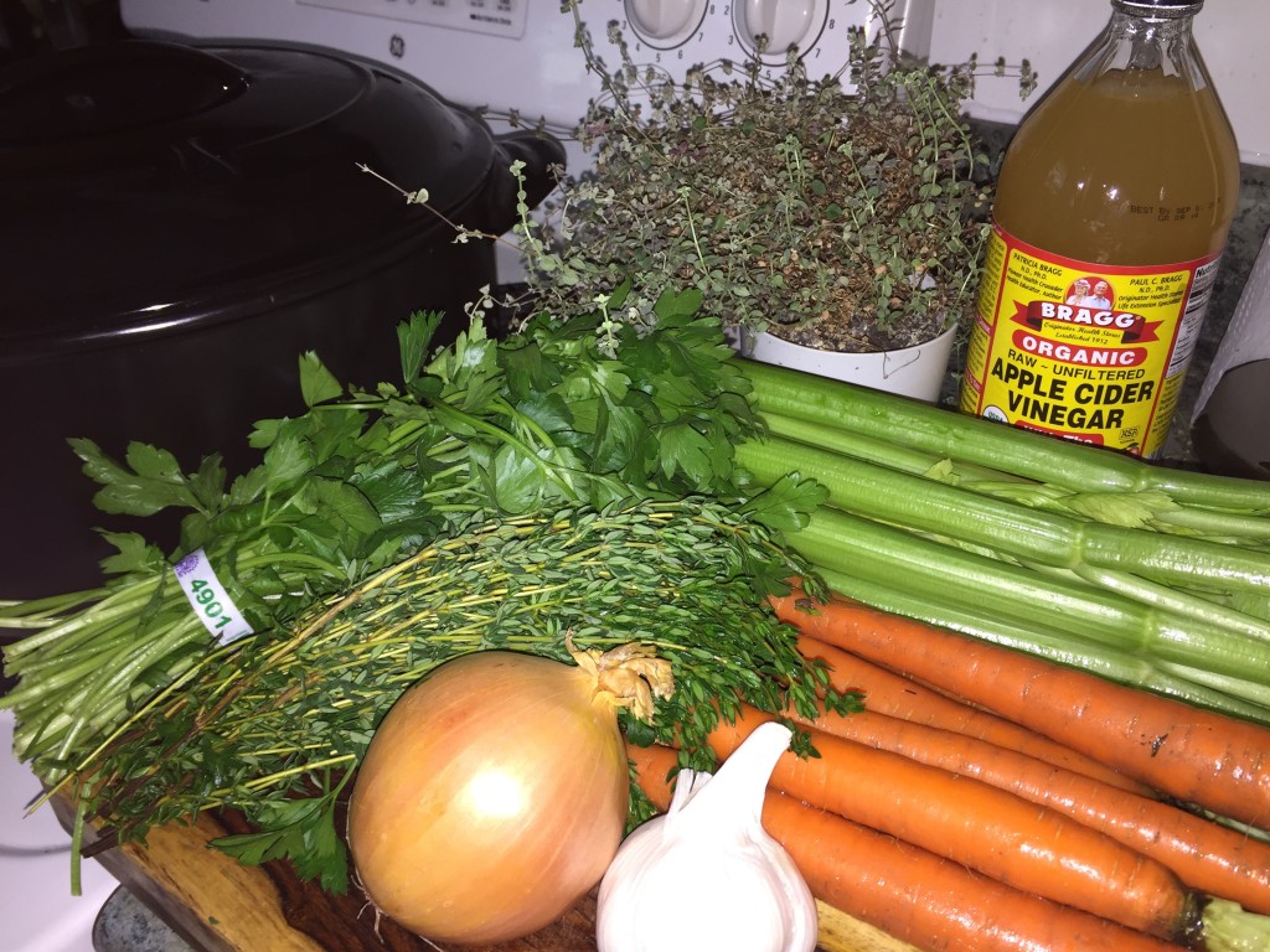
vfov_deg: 48.2
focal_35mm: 29
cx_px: 635
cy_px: 476
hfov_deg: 61.7
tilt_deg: -34.2
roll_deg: +1.6
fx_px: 1064
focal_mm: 4.15
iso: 40
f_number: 2.2
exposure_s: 1/30
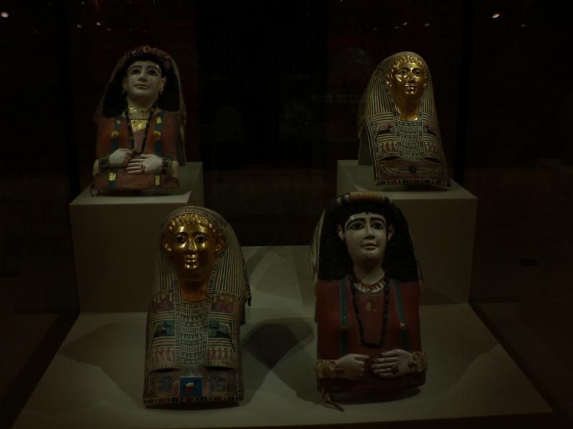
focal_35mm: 36
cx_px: 286
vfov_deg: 39.7
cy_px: 214
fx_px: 596
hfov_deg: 51.4
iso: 80
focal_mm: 6
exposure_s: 1/15
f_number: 2.8
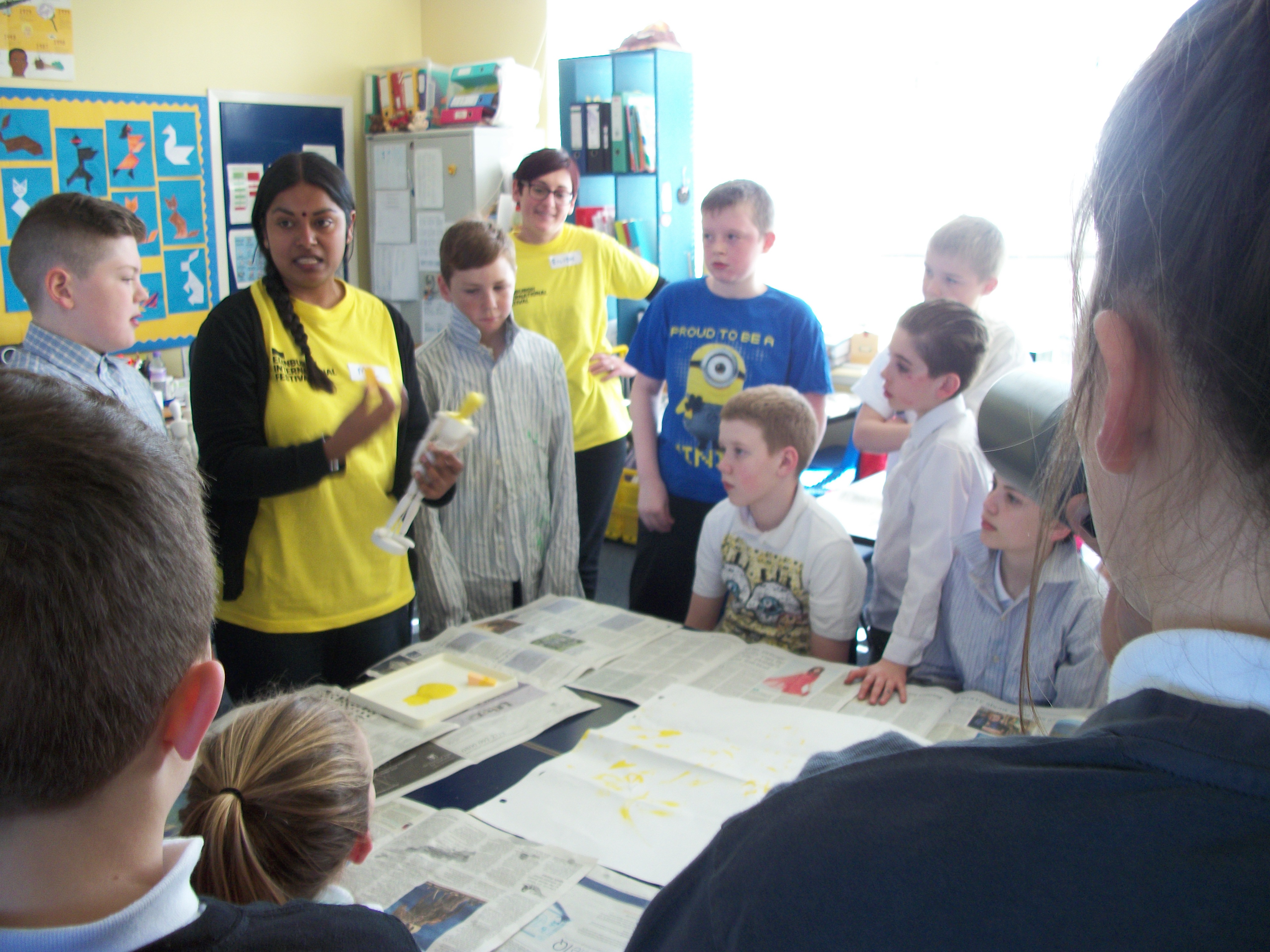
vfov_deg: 44.2
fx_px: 1174
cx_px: 635
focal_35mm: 32
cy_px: 476
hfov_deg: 56.8
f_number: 2.9
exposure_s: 1/30
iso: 80
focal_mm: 5.7
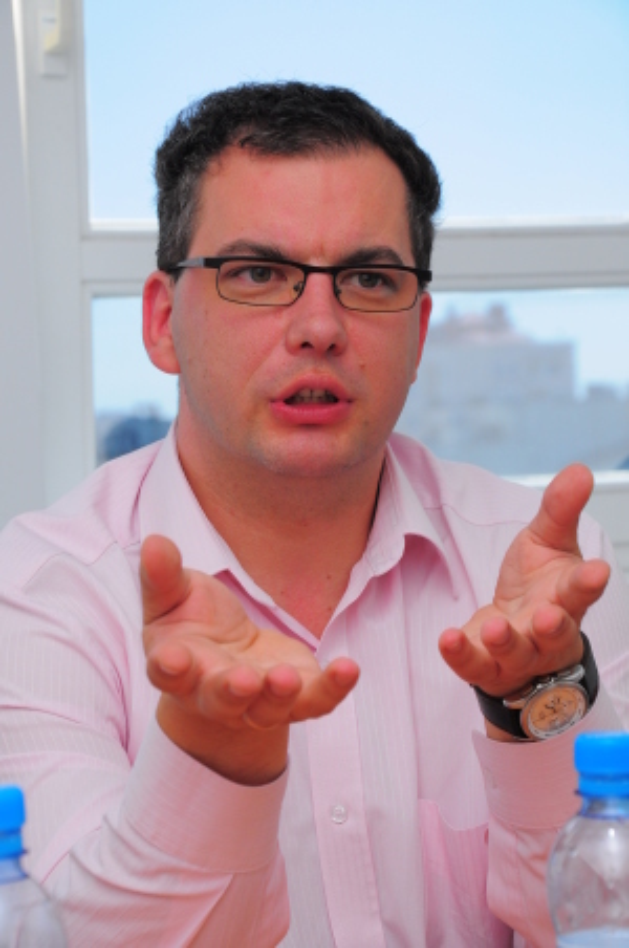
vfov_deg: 17.1
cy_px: 474
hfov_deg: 11.4
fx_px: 3154
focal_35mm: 120
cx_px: 314
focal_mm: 80
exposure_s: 1/200
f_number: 9
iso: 400
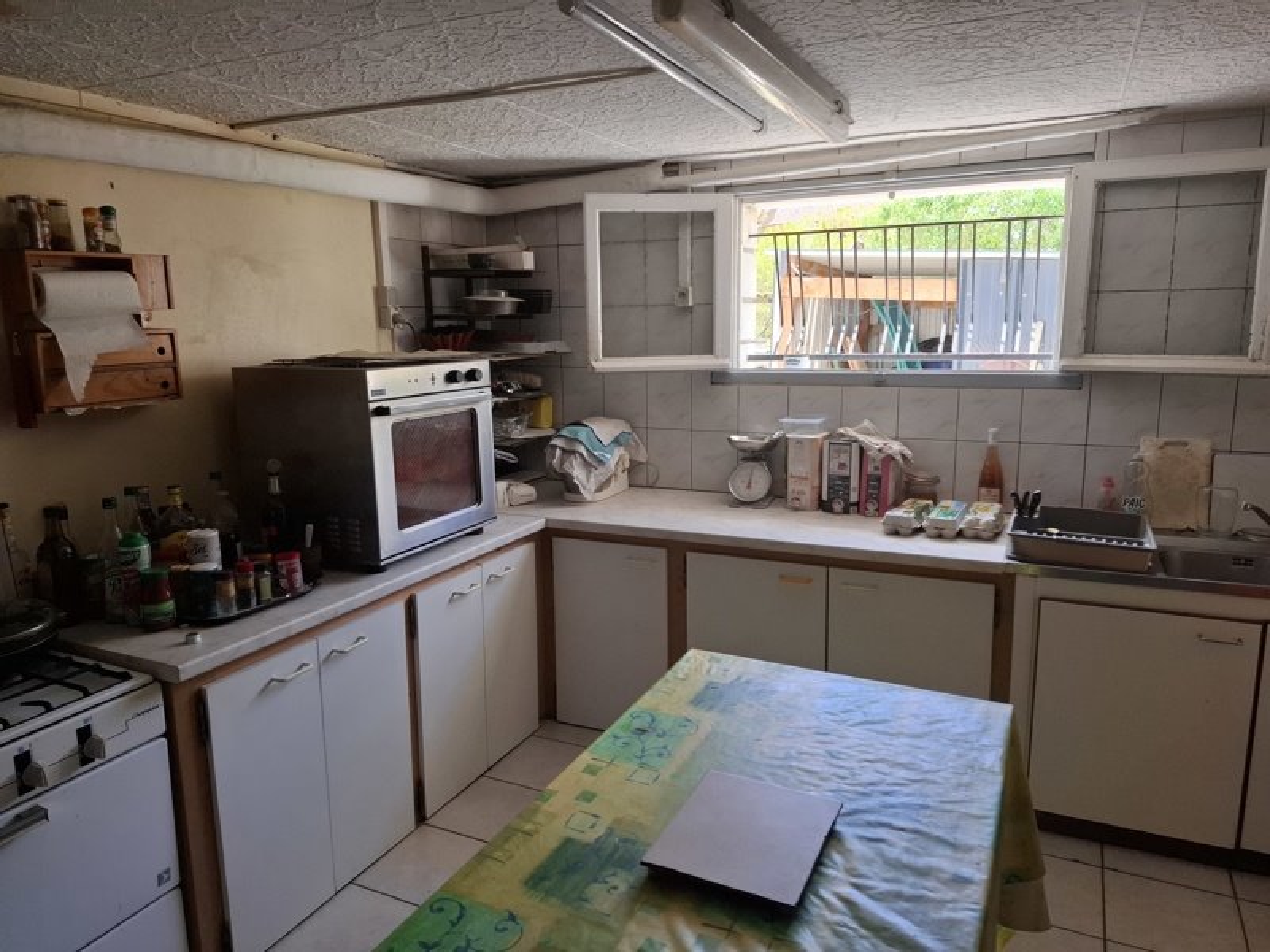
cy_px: 476
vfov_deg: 58.9
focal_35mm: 23
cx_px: 635
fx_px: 844
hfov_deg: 73.9
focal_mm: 5.54
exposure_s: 1/120
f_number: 1.8
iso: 64
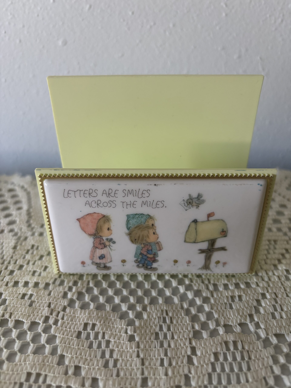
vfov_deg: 67.3
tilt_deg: -32.9
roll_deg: -0.7
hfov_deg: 53.1
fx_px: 291
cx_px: 146
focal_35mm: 26
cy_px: 194
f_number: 1.6
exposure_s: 1/55
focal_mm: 5.96
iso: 250
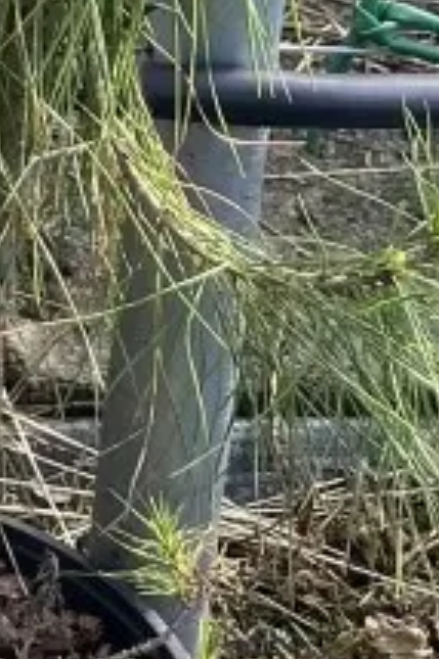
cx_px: -685
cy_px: -742
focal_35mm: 136
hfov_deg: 8.9
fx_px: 2491
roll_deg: -2.7
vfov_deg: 12.8
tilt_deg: -13.8
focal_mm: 5.1
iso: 50
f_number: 1.6
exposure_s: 1/631
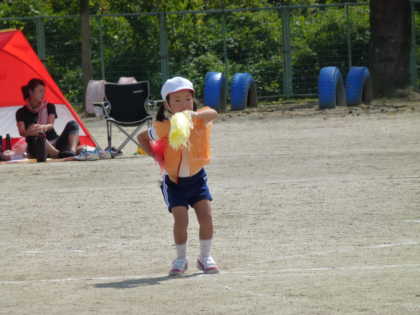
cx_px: 210
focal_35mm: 384
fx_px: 4659
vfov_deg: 3.9
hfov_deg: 5.2
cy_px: 158
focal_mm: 68.8
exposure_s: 1/640
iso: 160
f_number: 5.9
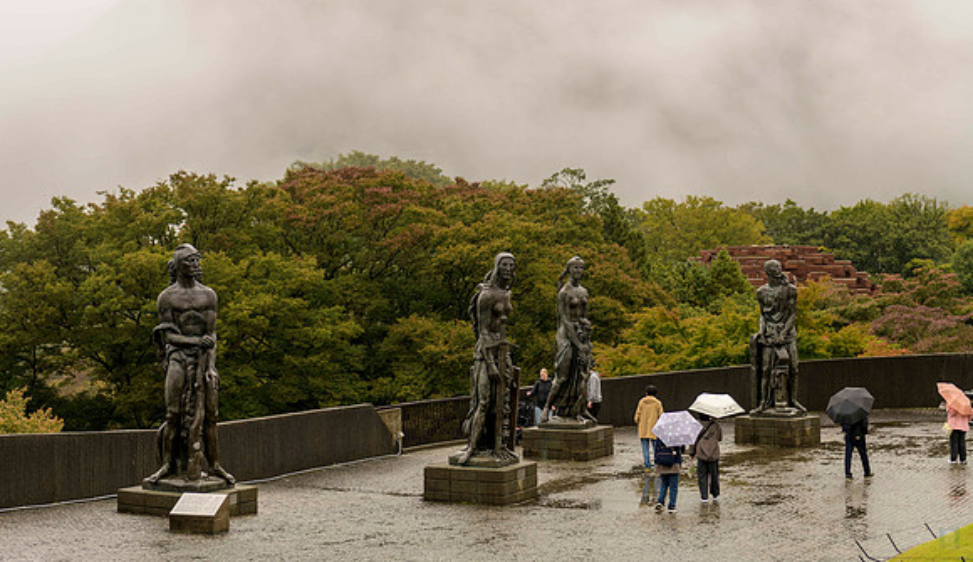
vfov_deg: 19.3
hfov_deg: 32.8
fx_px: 1654
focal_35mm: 64
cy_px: 208
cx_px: 441
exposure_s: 1/400
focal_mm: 56
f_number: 4
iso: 64
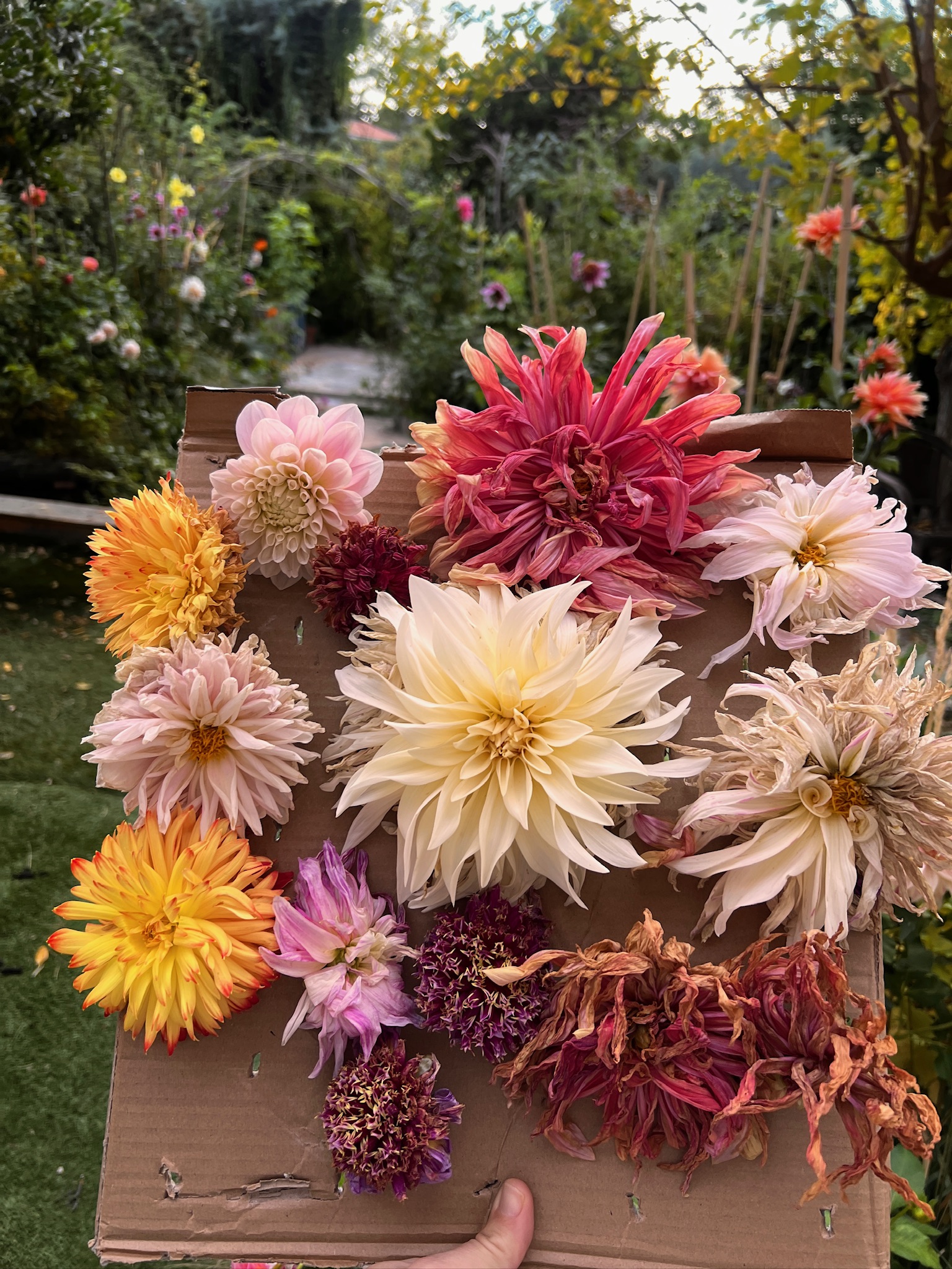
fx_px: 953
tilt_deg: -20.9
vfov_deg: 67.3
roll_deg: -2.7
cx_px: 476
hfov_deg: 53.1
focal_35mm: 26
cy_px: 634
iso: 50
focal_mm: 5.7
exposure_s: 1/121
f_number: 1.5
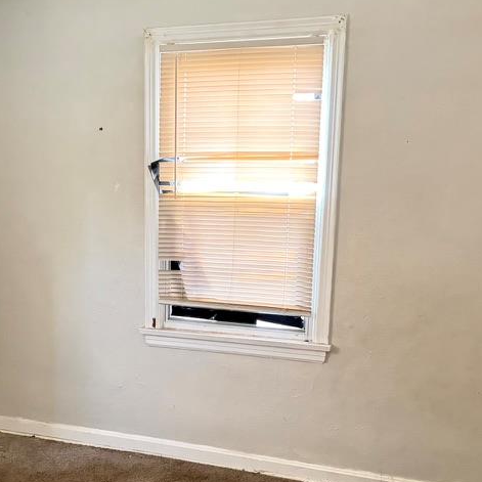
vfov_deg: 33.5
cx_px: 191
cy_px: 348
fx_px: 788
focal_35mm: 50
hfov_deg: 33.9
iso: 1000
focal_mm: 5.96
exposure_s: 1/27
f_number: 1.6
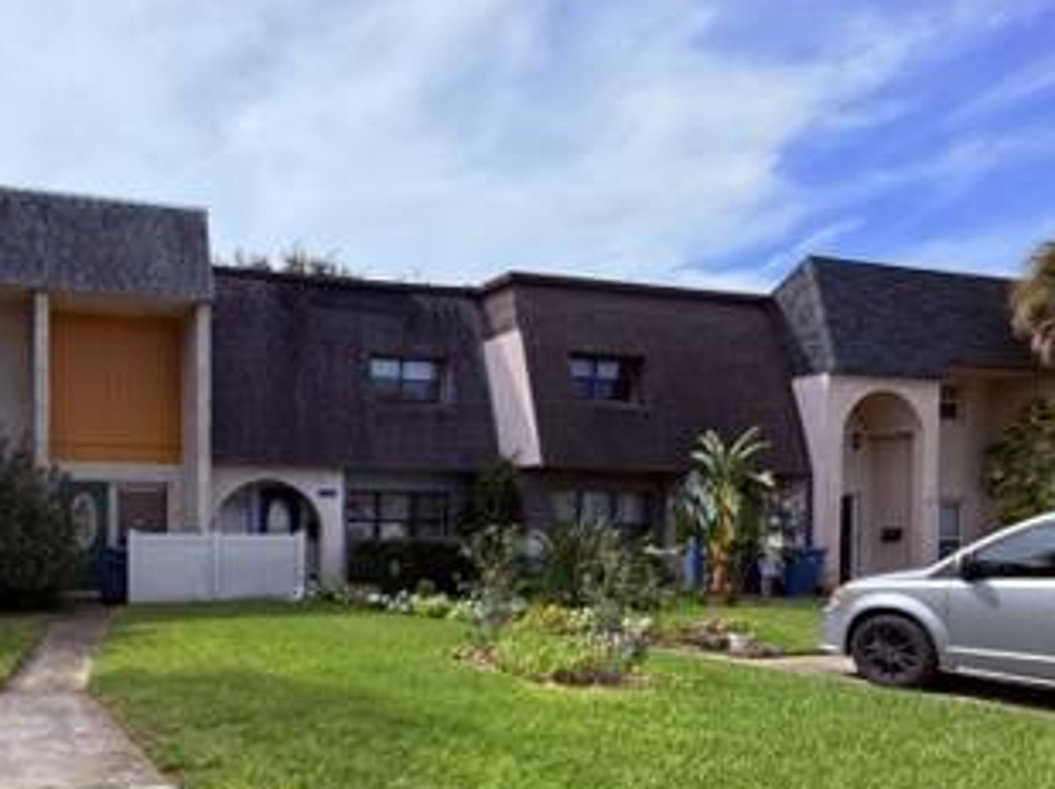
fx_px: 883
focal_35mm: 29
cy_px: 562
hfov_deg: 56.4
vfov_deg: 46.9
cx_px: 184
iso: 50
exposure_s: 1/1312
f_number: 2.2
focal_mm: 2.22
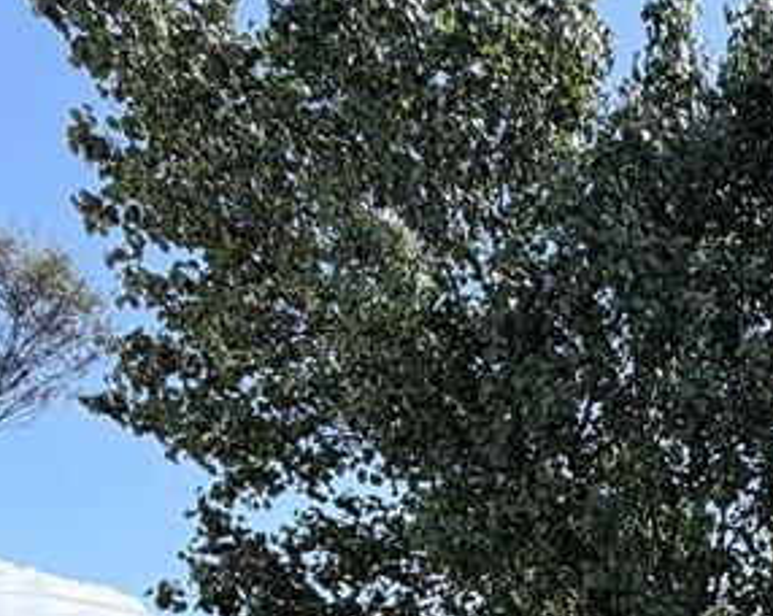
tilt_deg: -4.5
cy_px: 962
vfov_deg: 23.5
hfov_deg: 31.5
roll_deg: -2.3
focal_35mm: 49
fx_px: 1119
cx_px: 943
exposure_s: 1/602
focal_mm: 2.22
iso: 40
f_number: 2.2
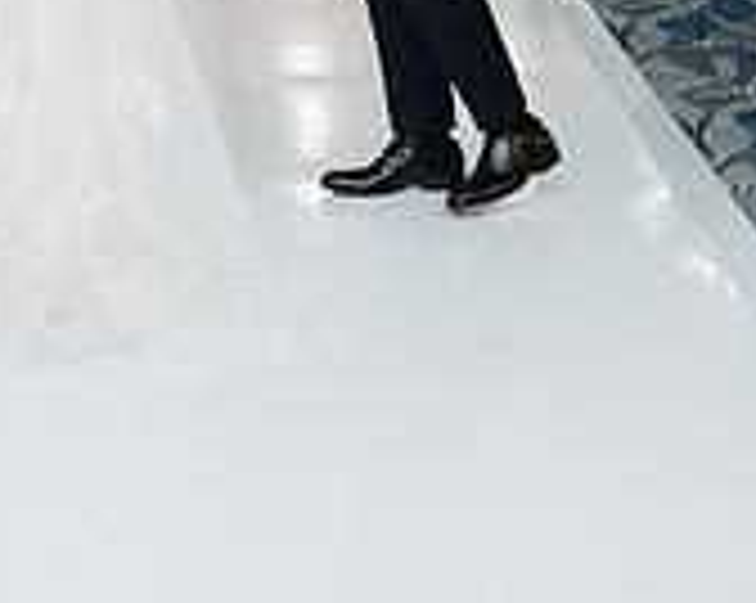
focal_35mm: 114
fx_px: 2548
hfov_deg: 16.8
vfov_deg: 13.1
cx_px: 234
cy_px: -171
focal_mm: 35
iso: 2000
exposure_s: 1/200
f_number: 3.2
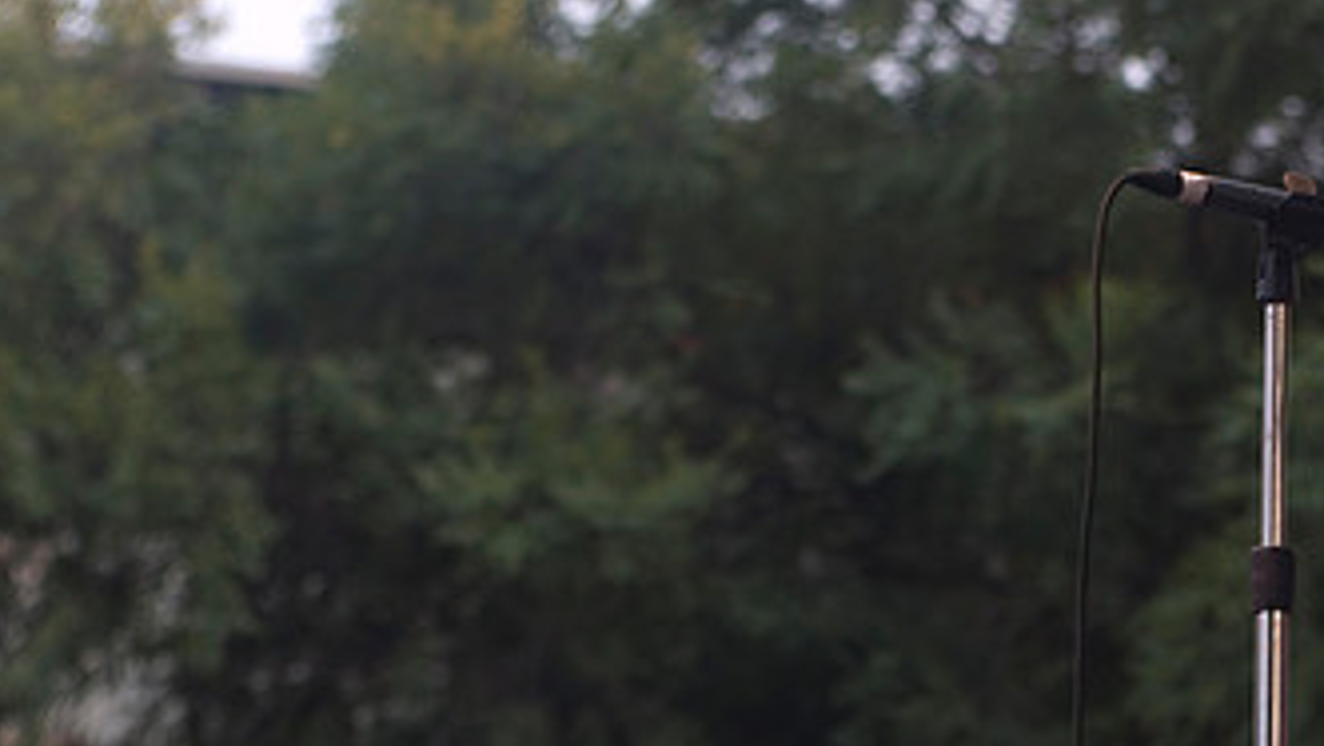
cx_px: 1037
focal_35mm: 192
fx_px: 6743
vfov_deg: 6.3
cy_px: 694
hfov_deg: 11.2
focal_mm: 70
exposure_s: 1/125
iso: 200
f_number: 4
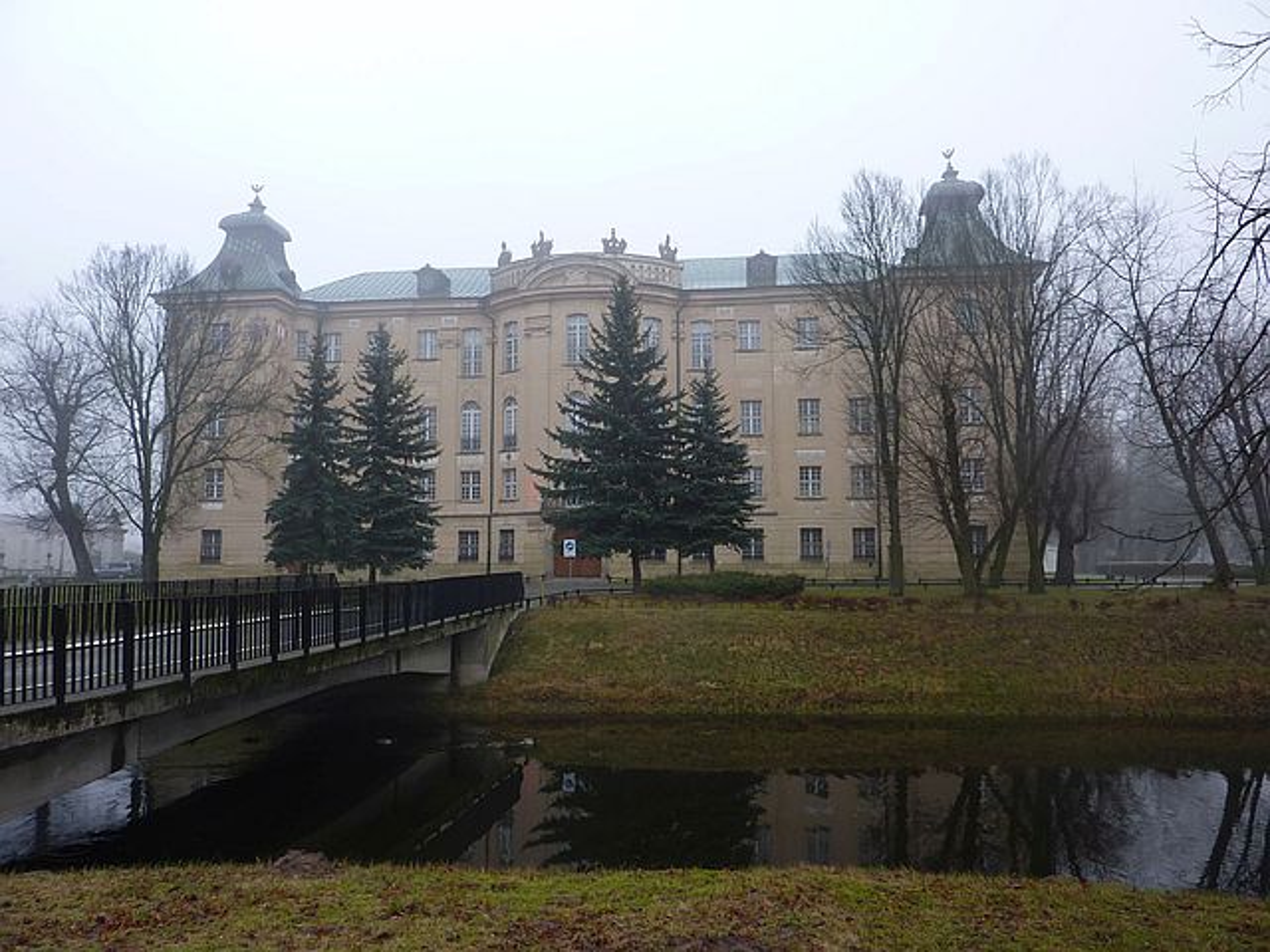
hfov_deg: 69.4
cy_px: 476
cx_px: 635
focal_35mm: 25
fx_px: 917
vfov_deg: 54.9
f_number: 3.3
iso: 80
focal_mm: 4.1
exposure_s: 1/100
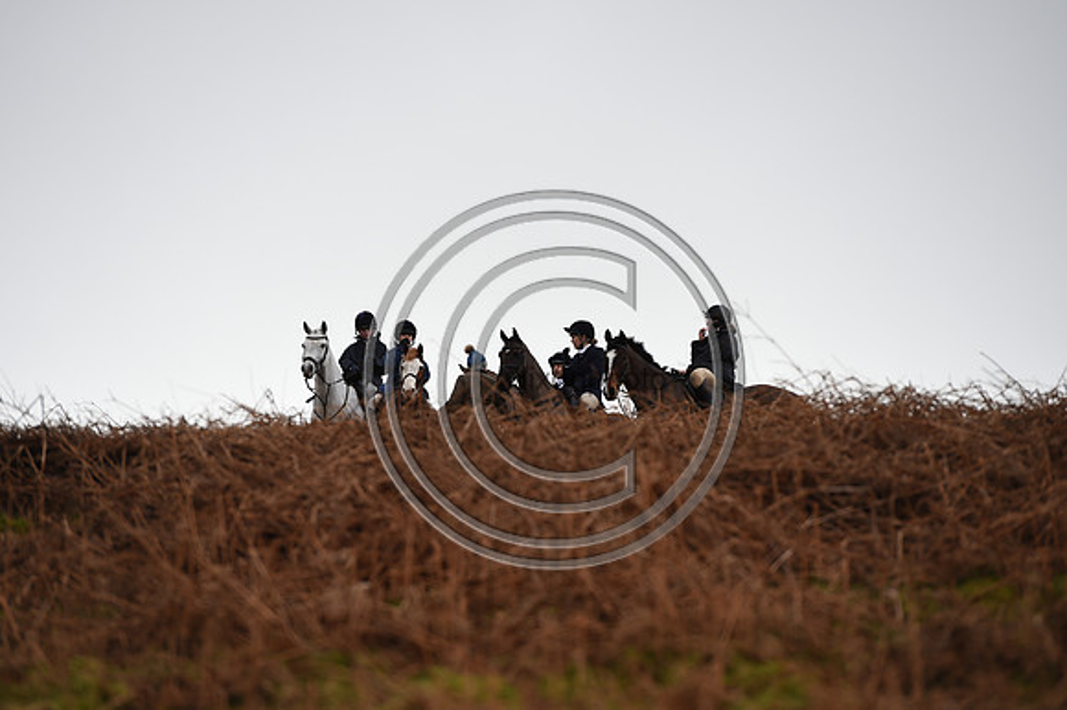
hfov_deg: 10.3
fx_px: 5924
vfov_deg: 6.9
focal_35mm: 200
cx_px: 534
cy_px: 355
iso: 160
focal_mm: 200
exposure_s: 1/800
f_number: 4.5
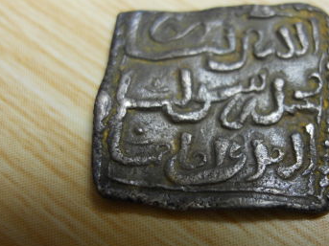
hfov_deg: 38.7
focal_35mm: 49
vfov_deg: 29.7
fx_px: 466
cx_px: 204
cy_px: 123
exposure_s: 1/60
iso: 100
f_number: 2.7
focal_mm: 5
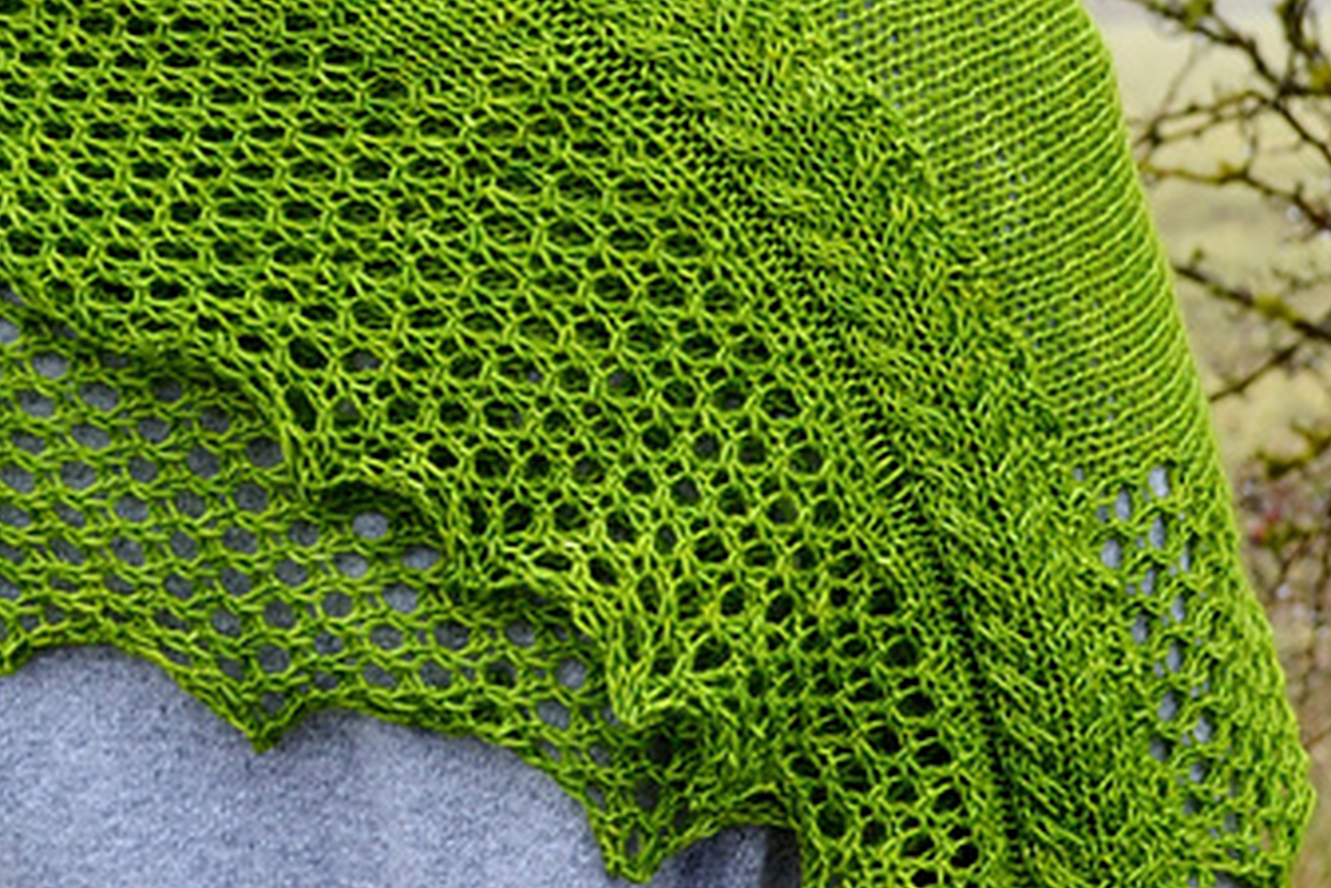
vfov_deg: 13.7
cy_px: 256
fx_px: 3695
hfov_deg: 20.3
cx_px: 376
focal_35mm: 100
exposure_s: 1/125
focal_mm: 35
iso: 320
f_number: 8
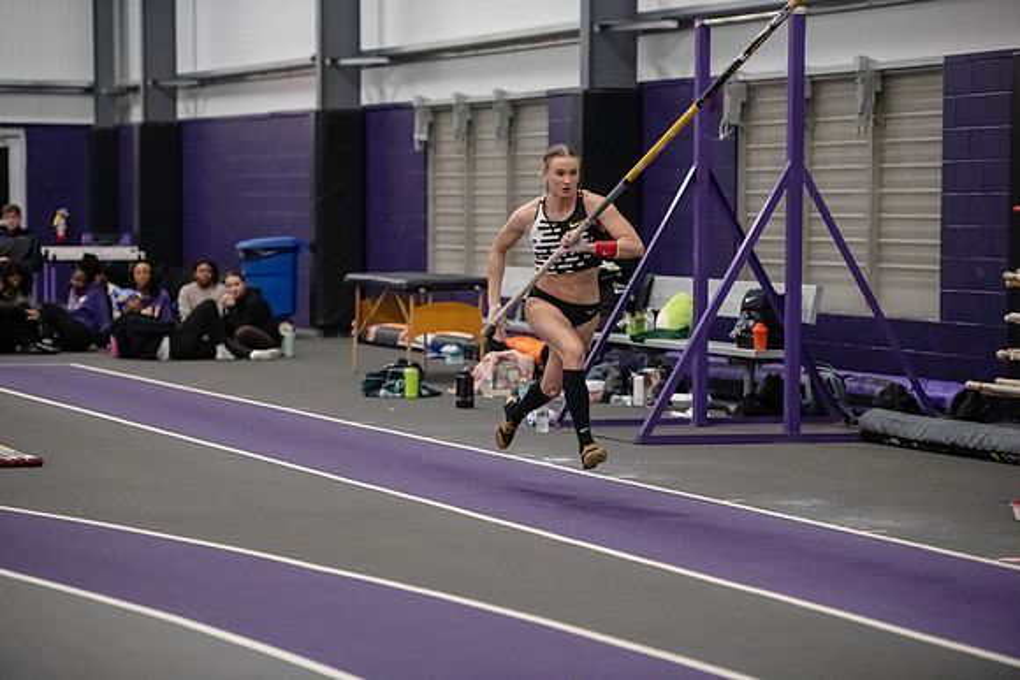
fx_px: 3684
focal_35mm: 130
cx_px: 510
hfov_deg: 15.8
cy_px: 340
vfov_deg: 10.6
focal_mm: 130
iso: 6400
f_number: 2.8
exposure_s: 1/800
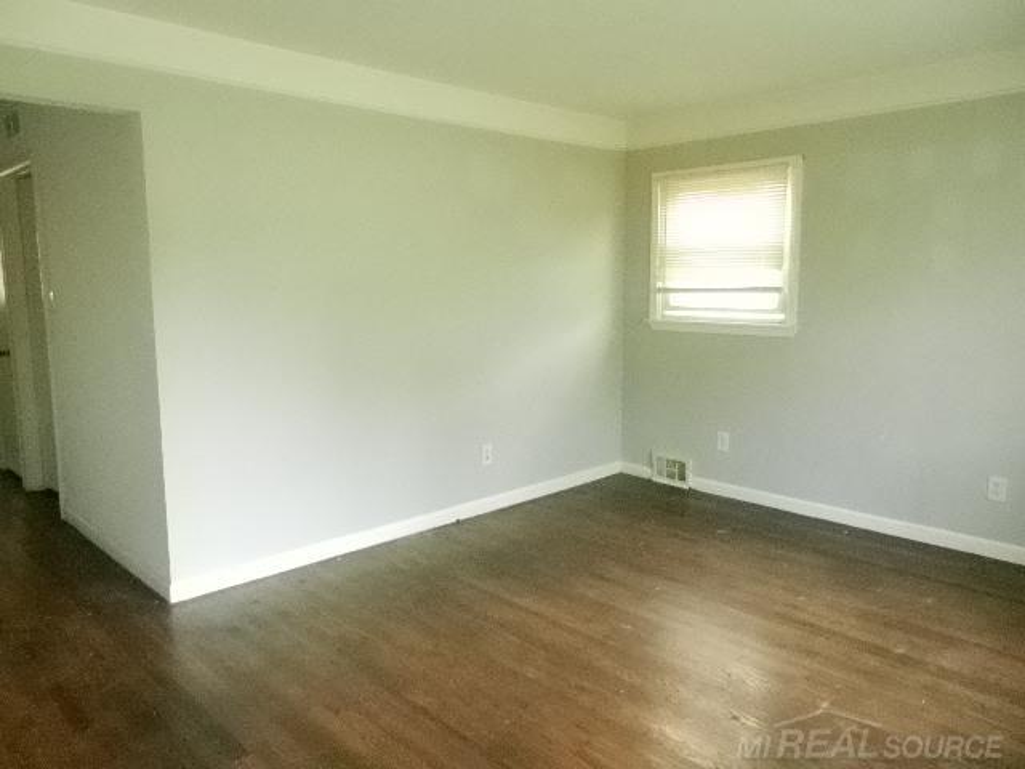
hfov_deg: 69.4
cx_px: 512
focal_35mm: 25
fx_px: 740
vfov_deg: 54.9
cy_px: 384
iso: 3200
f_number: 3.5
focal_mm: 4.5
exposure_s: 1/60
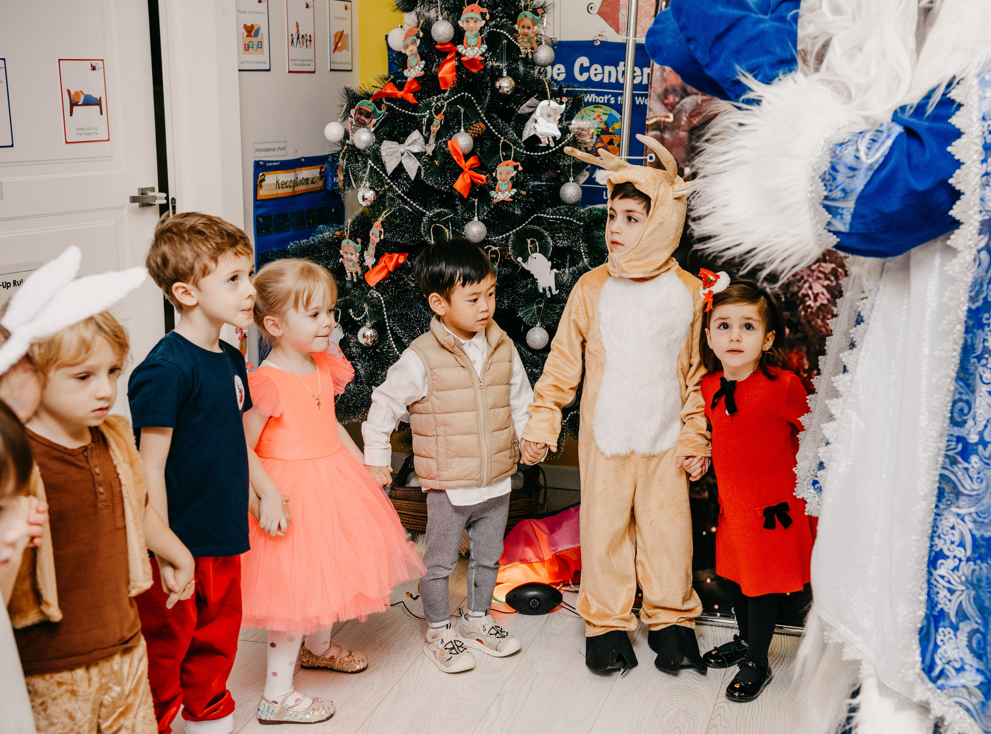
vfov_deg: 27.8
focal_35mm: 52
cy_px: 381
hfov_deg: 36.9
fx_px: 1482
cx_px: 579
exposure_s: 1/160
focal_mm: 46
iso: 250
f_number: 4.5
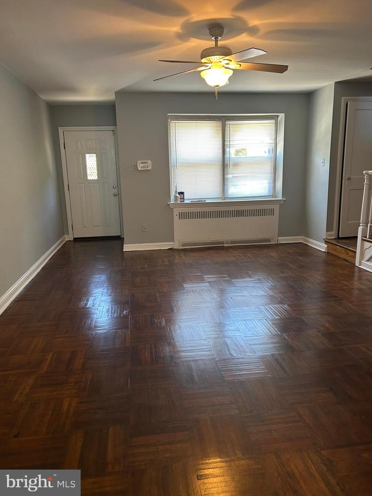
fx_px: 373
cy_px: 248
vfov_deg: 67.3
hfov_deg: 53.1
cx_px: 186
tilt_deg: -11.5
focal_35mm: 26
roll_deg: +1.1
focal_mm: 5.7
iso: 160
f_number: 1.5
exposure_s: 1/60
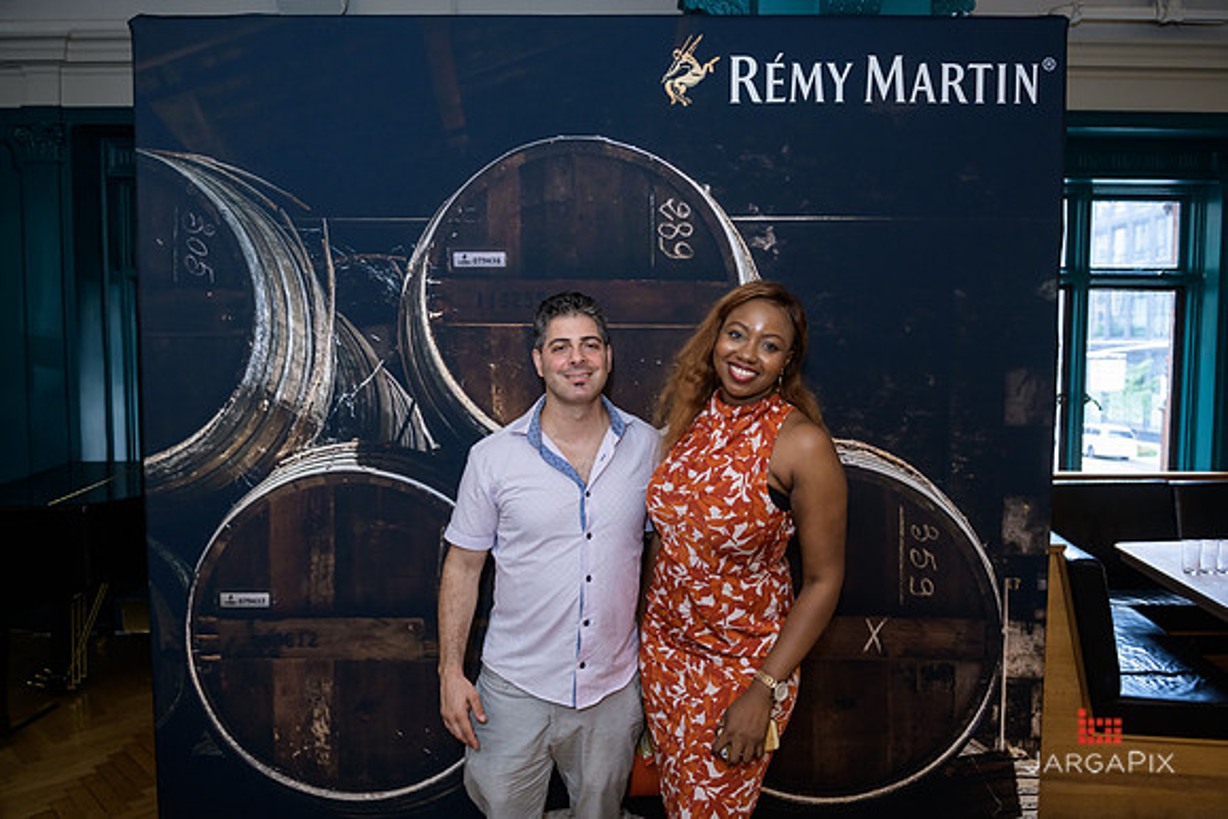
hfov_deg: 69.4
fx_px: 887
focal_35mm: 26
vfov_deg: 49.6
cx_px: 614
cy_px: 410
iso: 1000
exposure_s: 1/125
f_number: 3.2
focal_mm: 26
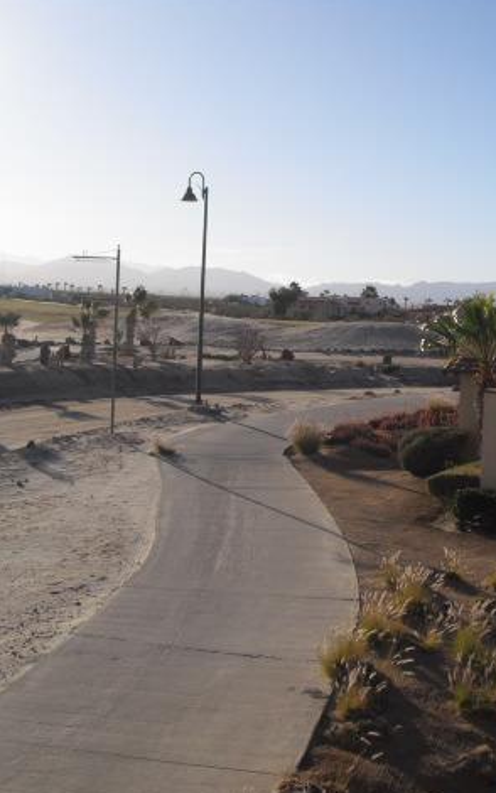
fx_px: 1124
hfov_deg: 24.6
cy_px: 398
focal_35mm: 52
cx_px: 376
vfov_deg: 38.9
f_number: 7.8
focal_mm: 6.3
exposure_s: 1/200
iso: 64
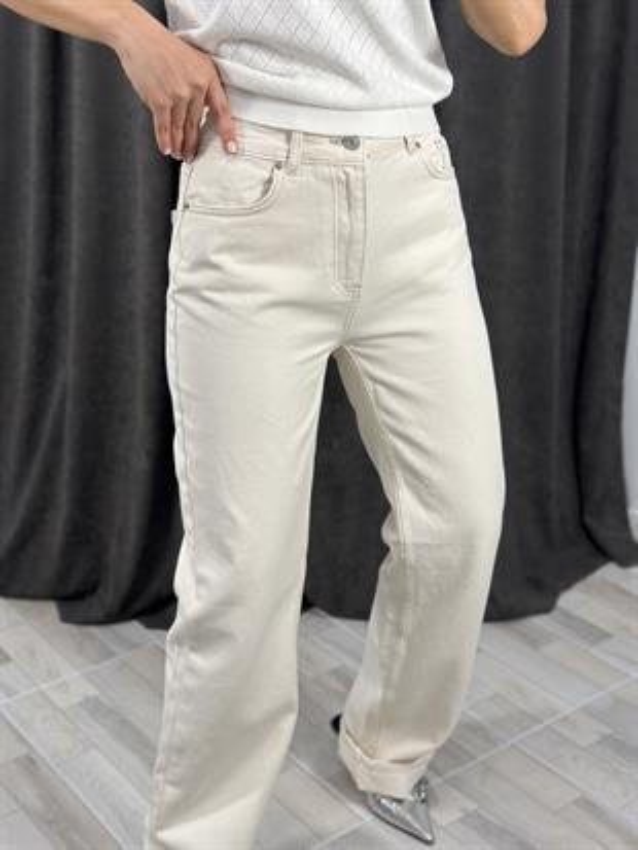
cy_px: 425
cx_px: 319
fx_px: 1179
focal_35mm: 48
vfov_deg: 39.6
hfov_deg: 30.3
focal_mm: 6.86
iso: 64
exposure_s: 1/100
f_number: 1.78
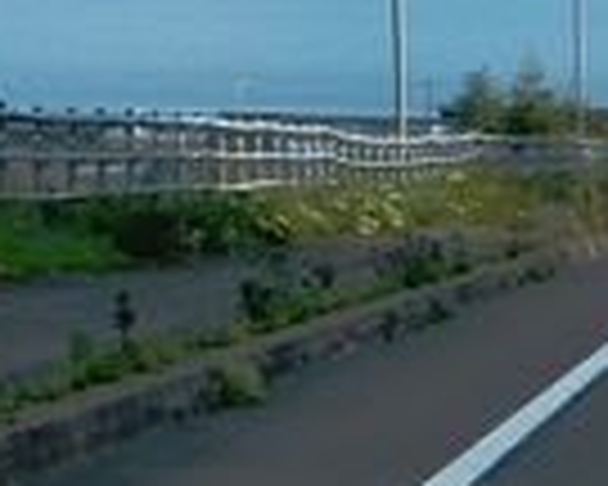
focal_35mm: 267
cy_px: -315
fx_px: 4805
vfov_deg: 5.7
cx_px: -59
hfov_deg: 7.2
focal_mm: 32
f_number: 6.3
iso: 200
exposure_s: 1/320
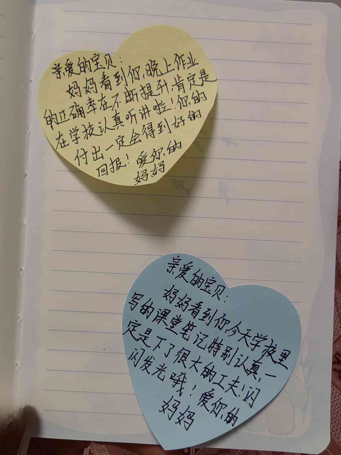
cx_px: 170
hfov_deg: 51.4
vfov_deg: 65.3
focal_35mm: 27
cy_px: 228
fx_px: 355
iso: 160
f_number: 2.2
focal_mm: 1.68
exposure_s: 1/100
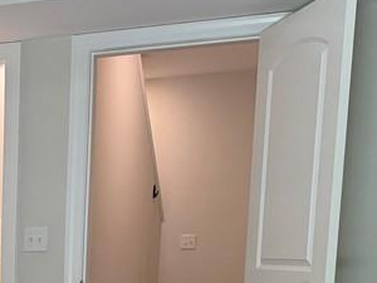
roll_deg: +0.4
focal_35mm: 82
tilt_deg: -10.4
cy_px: 406
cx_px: -109
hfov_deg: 21.6
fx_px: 893
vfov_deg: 16.6
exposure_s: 1/120
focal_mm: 6.76
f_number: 1.78
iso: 160
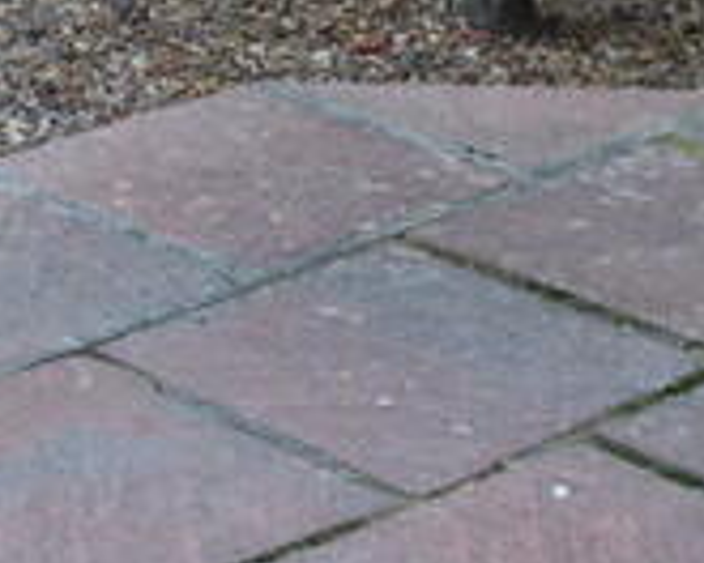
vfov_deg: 9.1
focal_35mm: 157
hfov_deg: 11.7
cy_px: -667
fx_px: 3271
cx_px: -414
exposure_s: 1/80
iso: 400
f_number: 8
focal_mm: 18
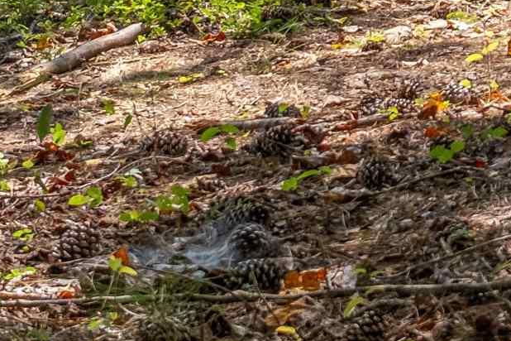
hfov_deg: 11.1
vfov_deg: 7.5
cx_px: 701
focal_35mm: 179
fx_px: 2541
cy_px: -207
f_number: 4
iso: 800
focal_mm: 24
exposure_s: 1/1250
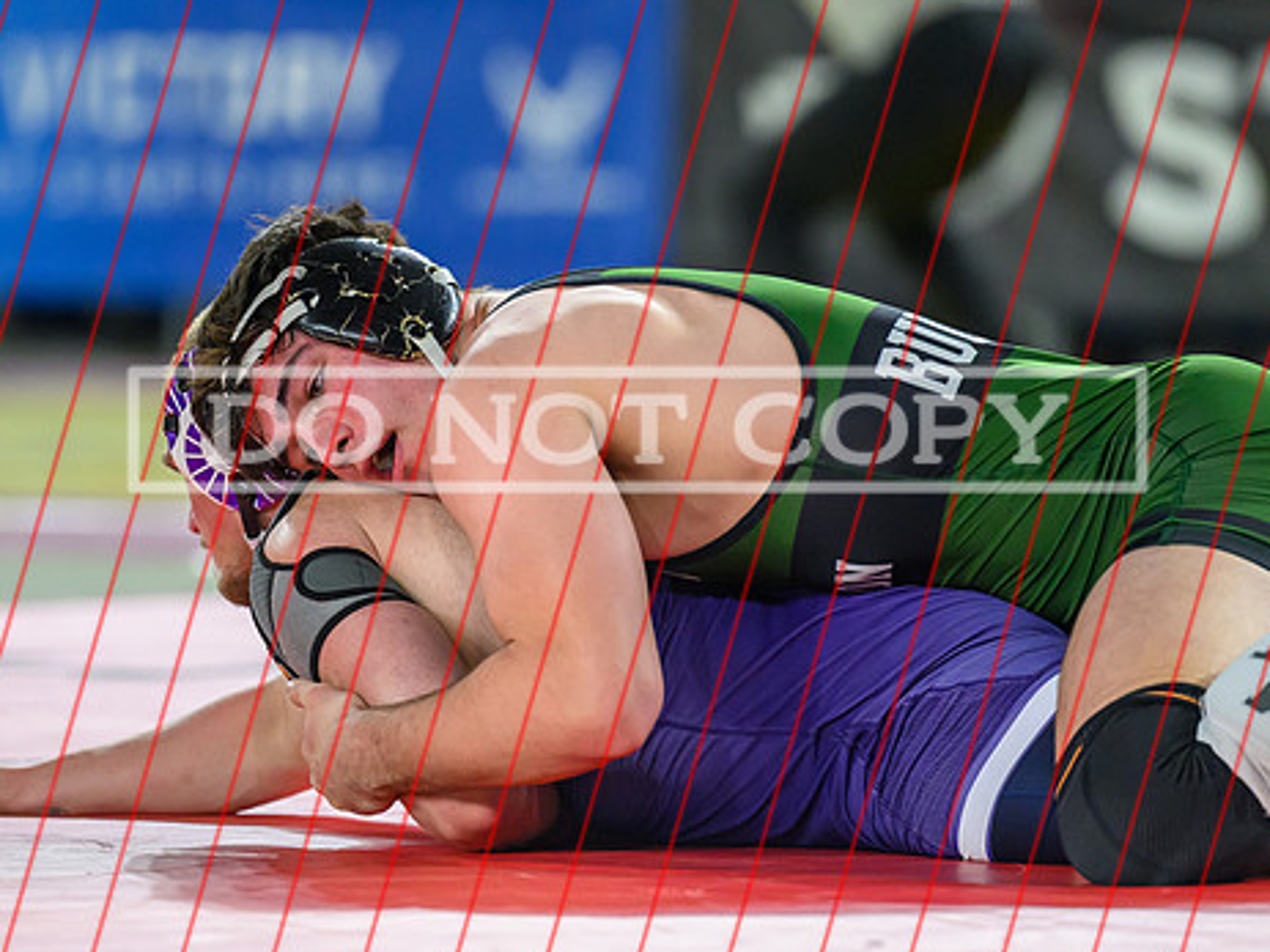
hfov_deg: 6.0
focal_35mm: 333
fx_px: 12214
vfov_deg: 4.5
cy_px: 558
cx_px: 545
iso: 3200
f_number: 2.8
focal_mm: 195
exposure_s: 1/800
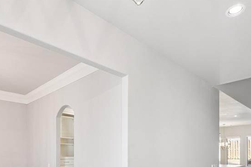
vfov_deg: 43.0
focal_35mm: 28
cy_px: 146
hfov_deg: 65.5
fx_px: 195
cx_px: 130
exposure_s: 1/30
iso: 200
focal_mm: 10
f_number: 7.1
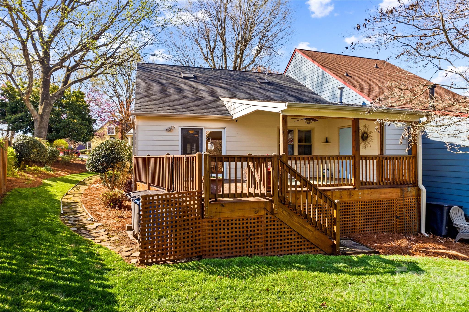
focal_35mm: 22
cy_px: 156
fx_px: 286
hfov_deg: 78.6
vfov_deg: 57.2
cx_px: 234
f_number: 2.8
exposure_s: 1/350
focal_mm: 8.38
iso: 110
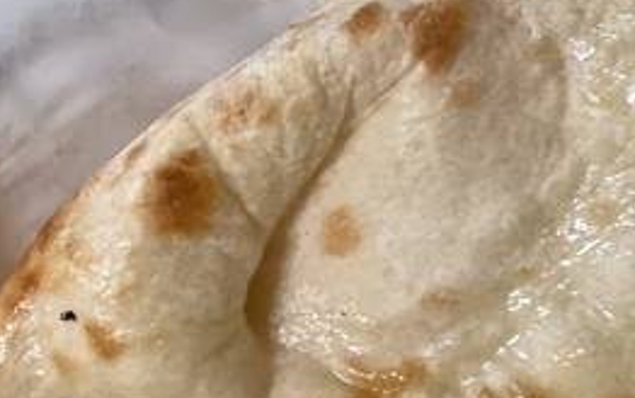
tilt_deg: -60.6
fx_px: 2632
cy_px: 400
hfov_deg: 13.5
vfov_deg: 8.6
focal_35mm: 152
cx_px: 686
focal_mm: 7.5
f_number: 2.2
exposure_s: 1/30
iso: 320
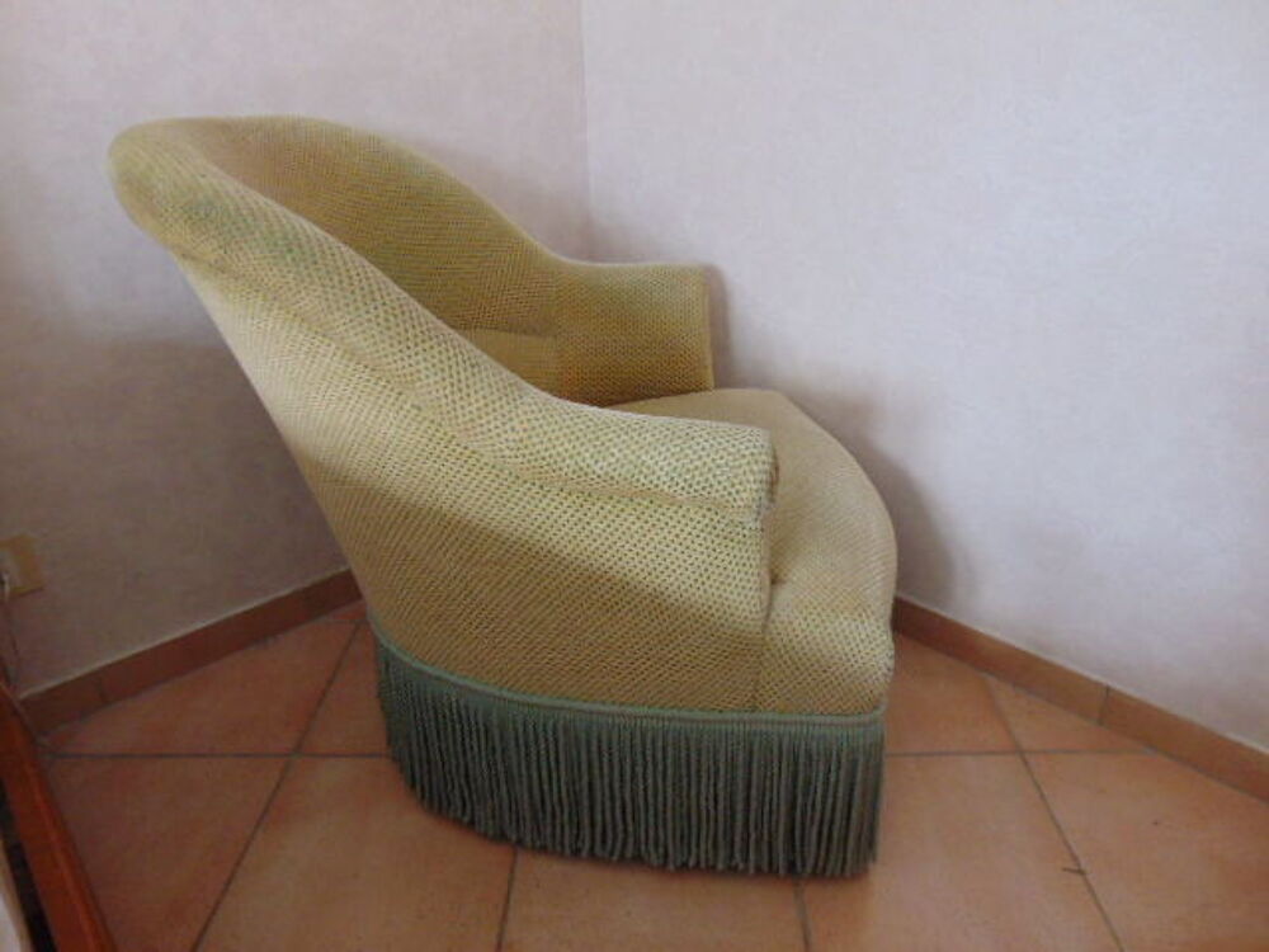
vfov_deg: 54.9
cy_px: 476
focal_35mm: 25
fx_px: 916
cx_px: 634
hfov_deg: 69.4
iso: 200
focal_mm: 4.5
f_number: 3
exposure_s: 1/40
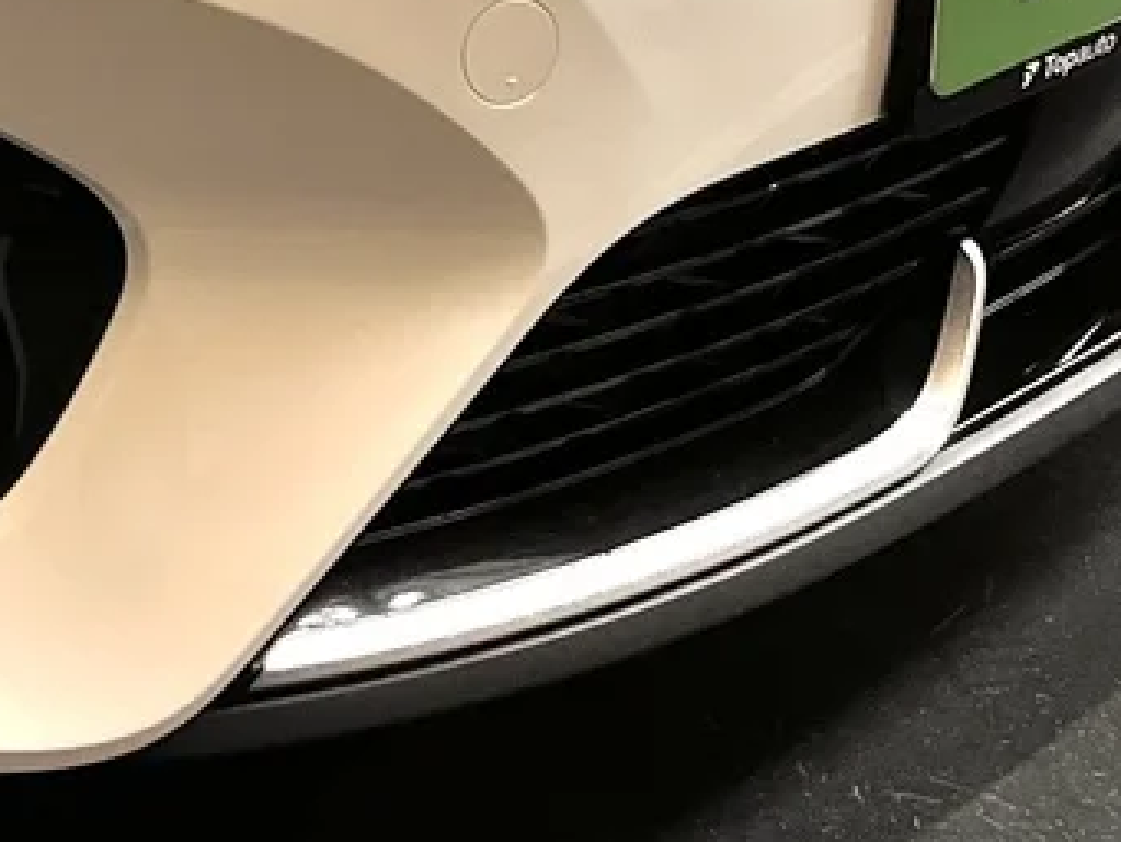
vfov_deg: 11.3
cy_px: -681
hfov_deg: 14.3
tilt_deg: -13.2
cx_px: -871
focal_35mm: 122
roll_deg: +1.4
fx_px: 3952
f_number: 1.5
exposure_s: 1/121
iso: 50
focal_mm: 5.7
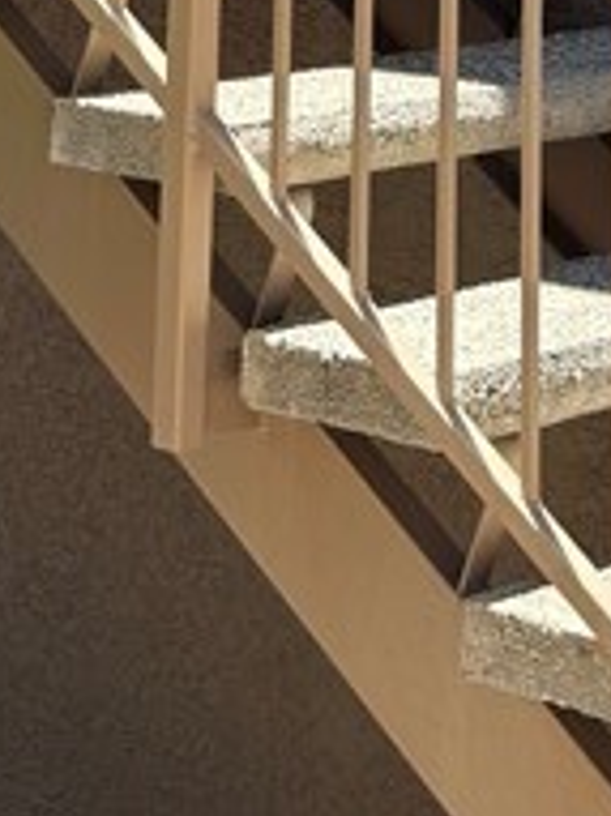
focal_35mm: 129
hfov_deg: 11.4
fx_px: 3039
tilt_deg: +12.8
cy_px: -1021
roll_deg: -1.5
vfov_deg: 12.6
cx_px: 555
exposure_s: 1/1456
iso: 80
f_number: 1.78
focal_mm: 6.76
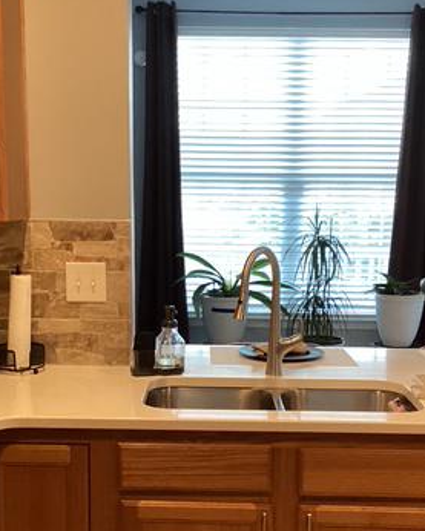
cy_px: 350
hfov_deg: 27.1
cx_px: 215
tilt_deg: -10.8
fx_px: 880
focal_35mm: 56
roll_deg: -2.9
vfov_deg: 33.3
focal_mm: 3.3
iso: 250
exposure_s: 1/60
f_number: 2.4
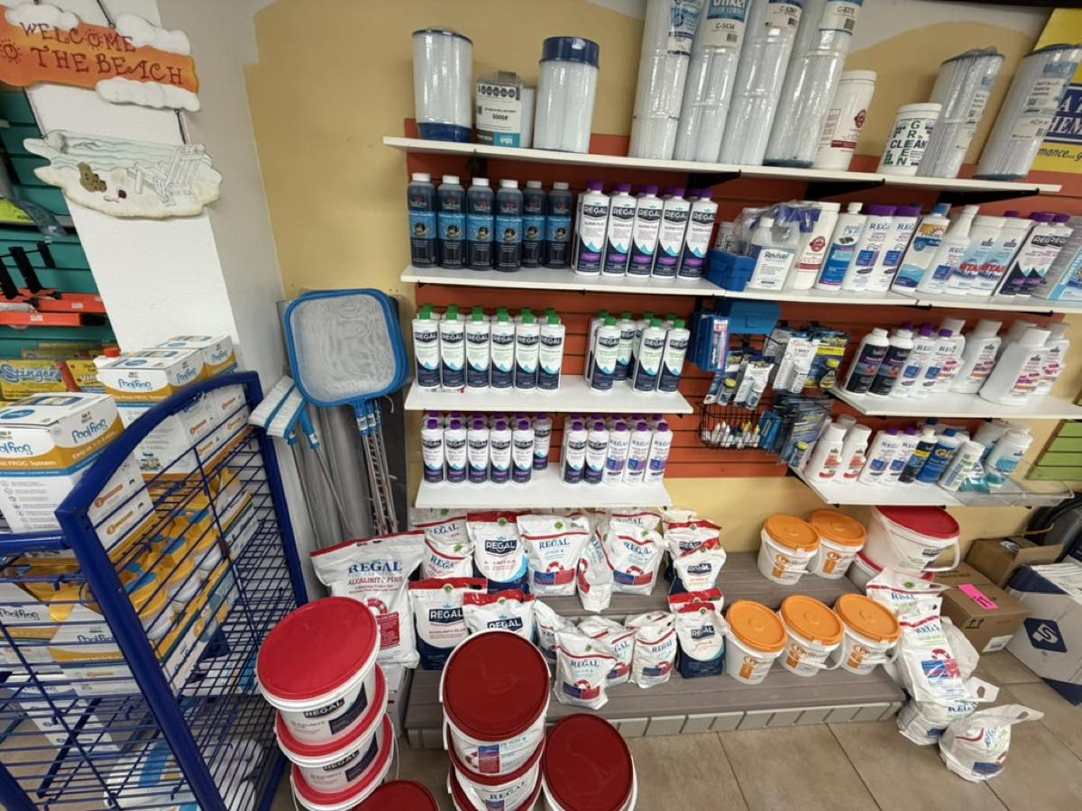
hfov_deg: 102.1
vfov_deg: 85.7
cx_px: 541
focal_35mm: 14
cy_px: 406
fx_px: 438
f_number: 2.2
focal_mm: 2.22
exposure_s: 1/120
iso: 320
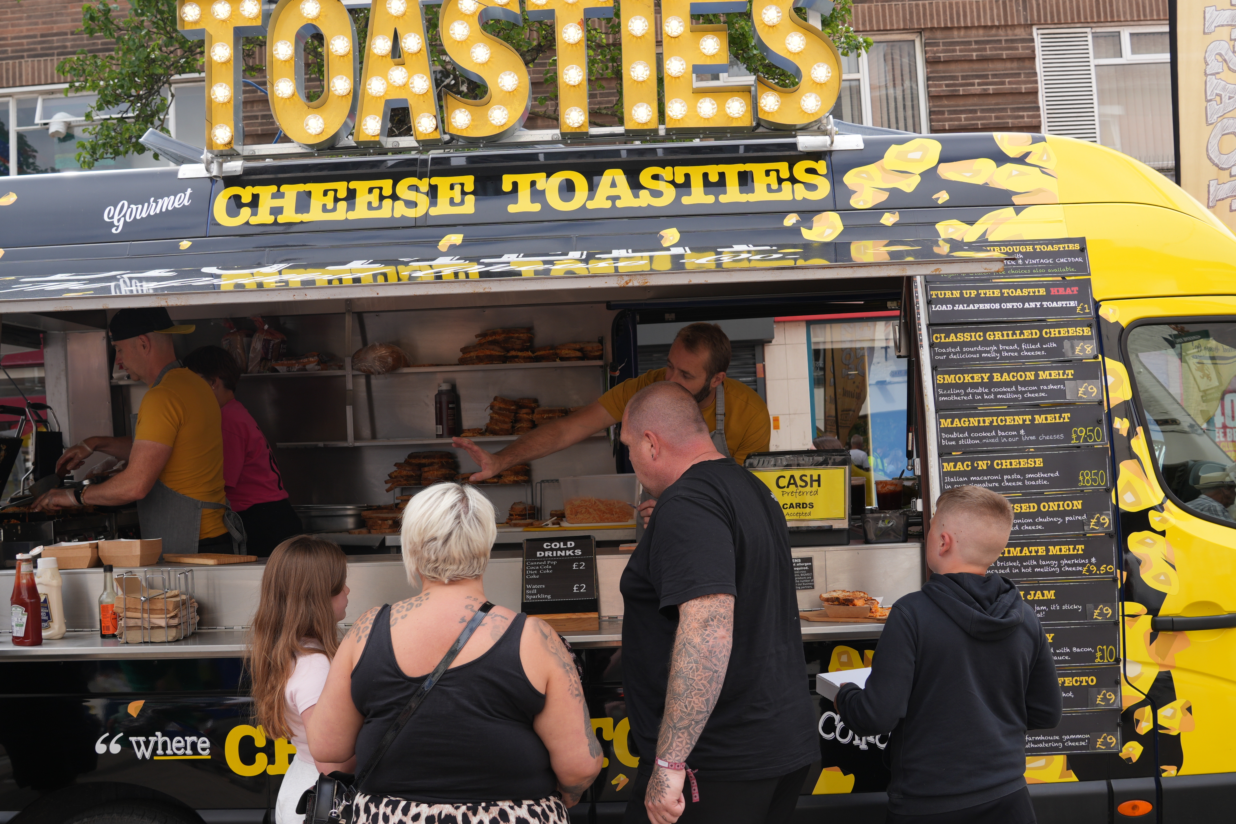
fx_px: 1270
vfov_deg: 35.9
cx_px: 610
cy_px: 412
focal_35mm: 37
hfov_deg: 51.9
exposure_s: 1/250
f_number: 4.5
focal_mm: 24
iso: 100
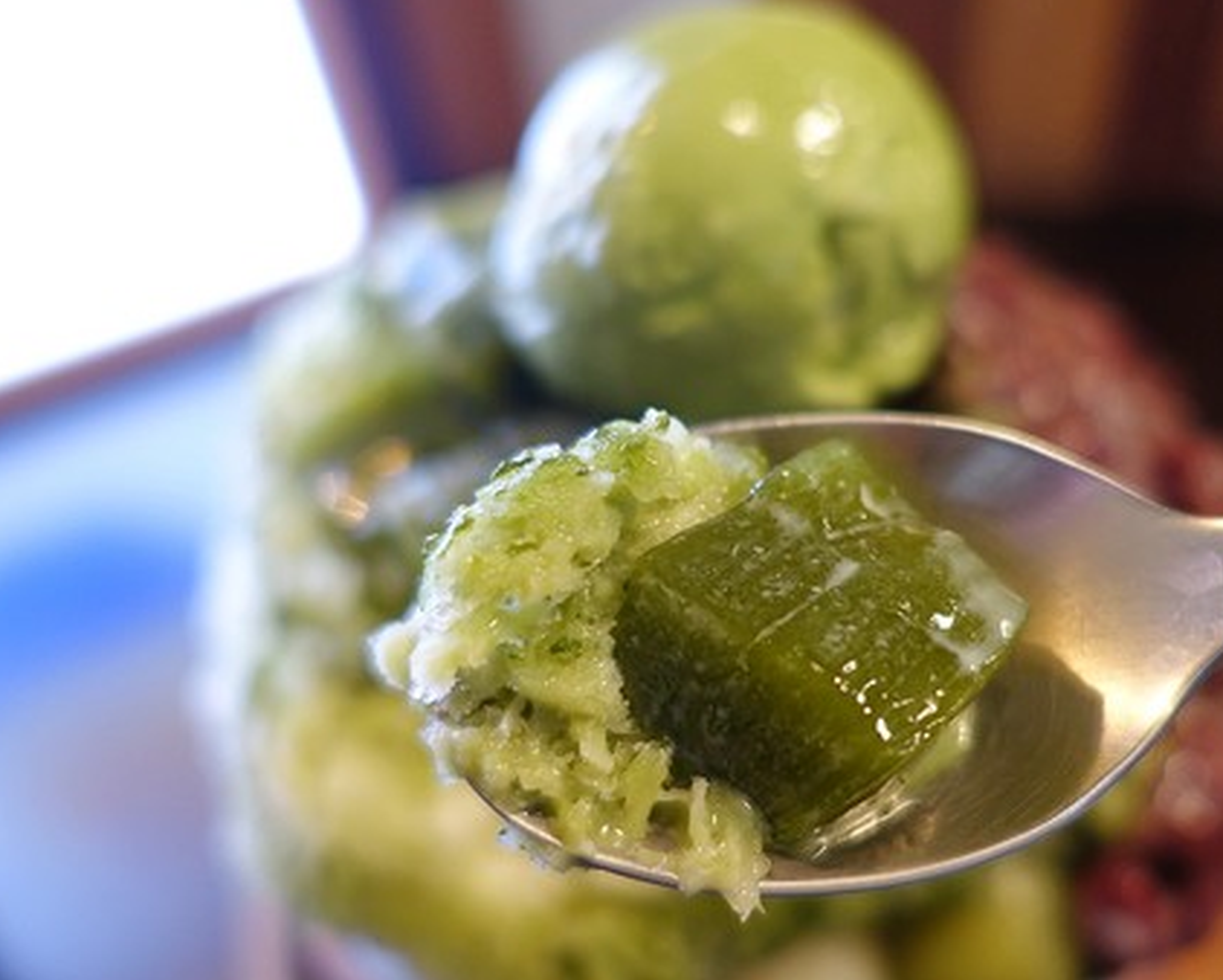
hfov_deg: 55.2
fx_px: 1159
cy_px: 542
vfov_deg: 45.8
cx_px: 739
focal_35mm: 32
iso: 320
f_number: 1.8
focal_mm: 8.8
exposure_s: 1/60
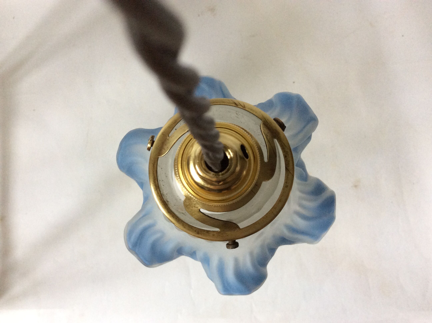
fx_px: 399
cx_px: 216
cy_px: 162
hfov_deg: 56.9
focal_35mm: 32
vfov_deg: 44.1
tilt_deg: -84.1
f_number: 2.4
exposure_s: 1/25
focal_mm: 3.3
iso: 100
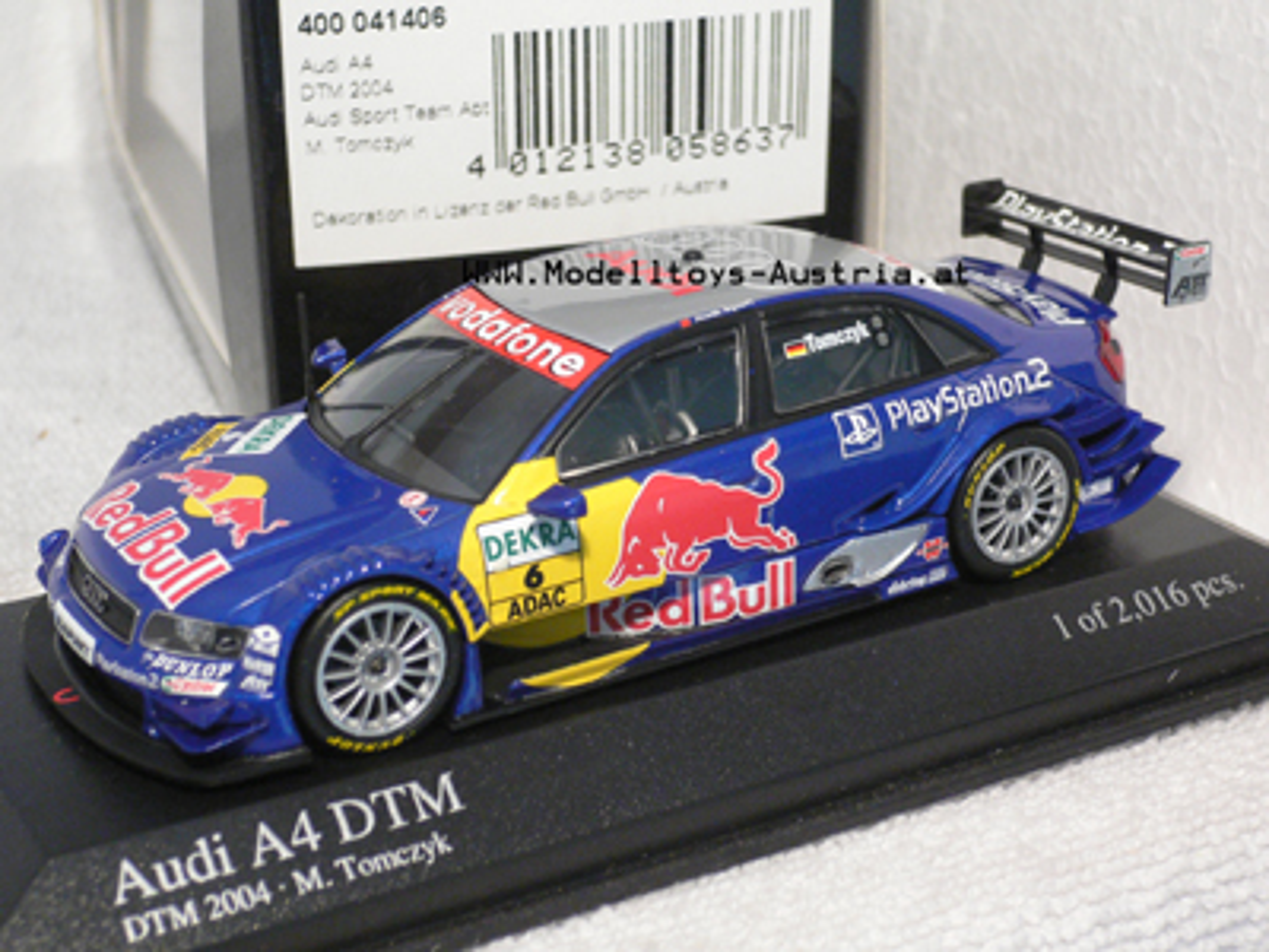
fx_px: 2420
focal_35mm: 66
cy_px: 476
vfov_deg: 22.3
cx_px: 634
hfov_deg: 29.4
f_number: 4
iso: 200
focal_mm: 11
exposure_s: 1/10
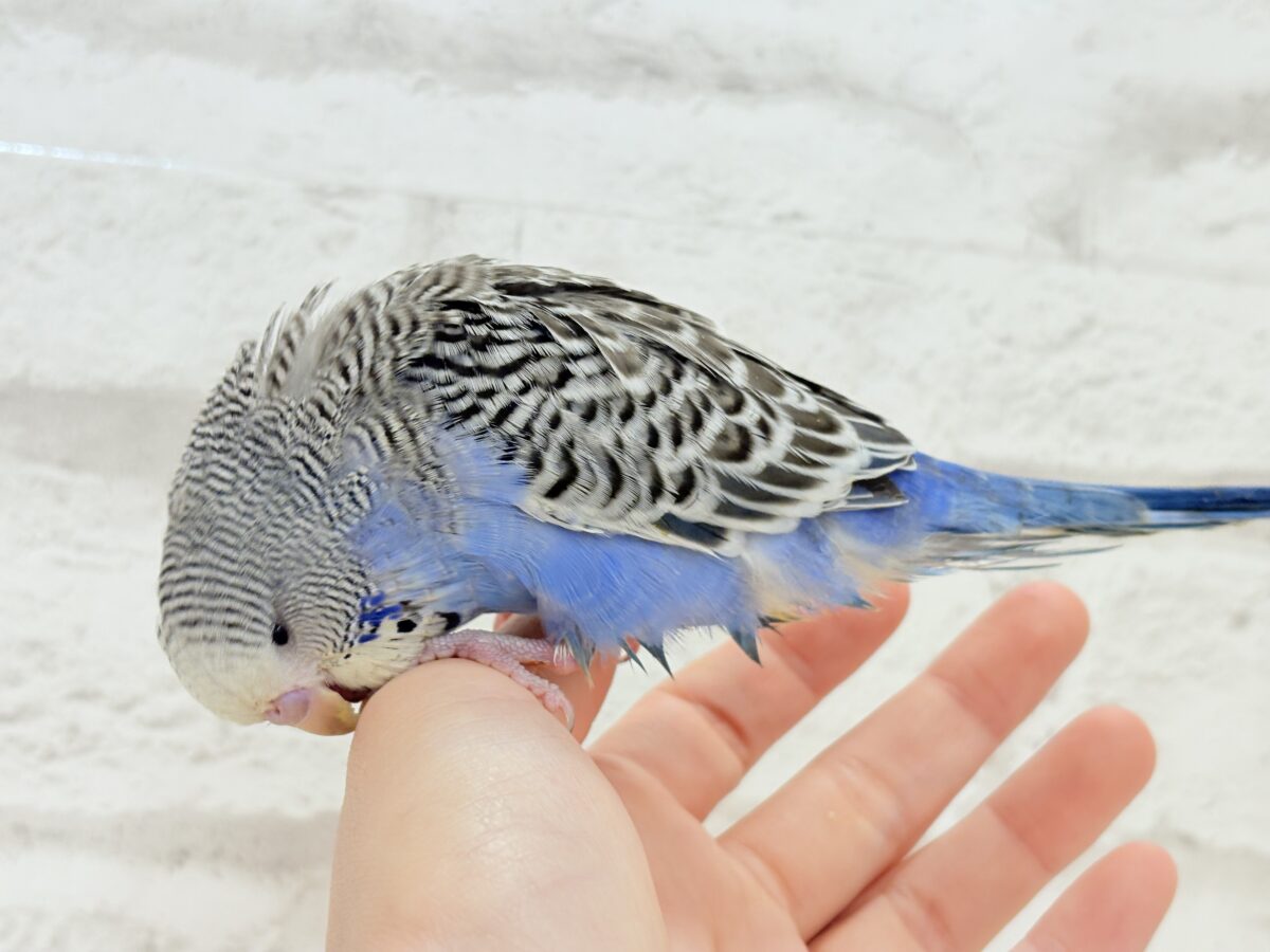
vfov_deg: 28.0
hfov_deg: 36.8
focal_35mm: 52
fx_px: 1908
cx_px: 635
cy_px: 476
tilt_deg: +2.1
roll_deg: -3.0
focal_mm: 5.96
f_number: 1.6
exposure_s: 1/100
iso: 100
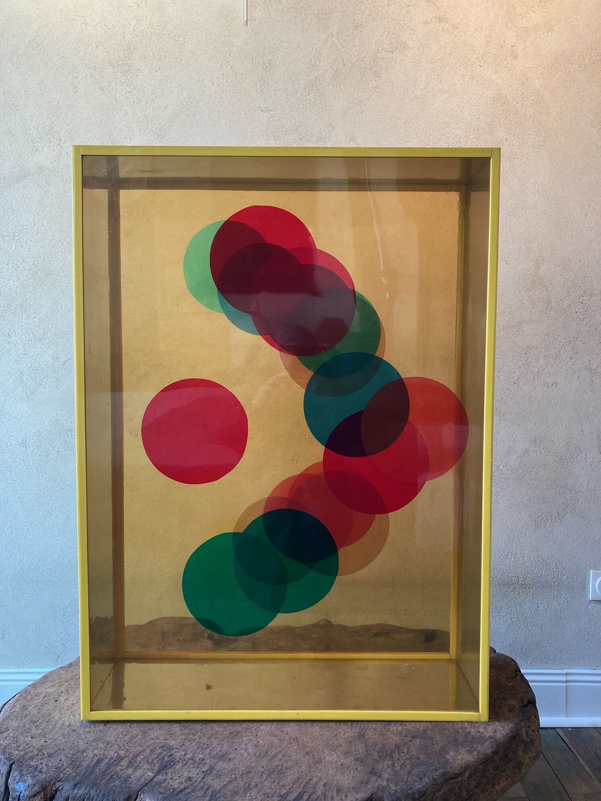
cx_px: 300
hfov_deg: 49.7
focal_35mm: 28
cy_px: 400
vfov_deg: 63.4
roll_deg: -1.3
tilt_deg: -3.2
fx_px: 648
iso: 80
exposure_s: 1/50
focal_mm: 3.99
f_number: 1.8
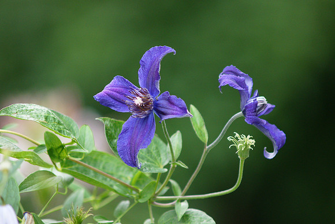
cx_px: 168
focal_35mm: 315
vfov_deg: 4.4
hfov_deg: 6.5
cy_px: 112
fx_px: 2932
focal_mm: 210
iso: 1250
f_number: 4
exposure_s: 1/640
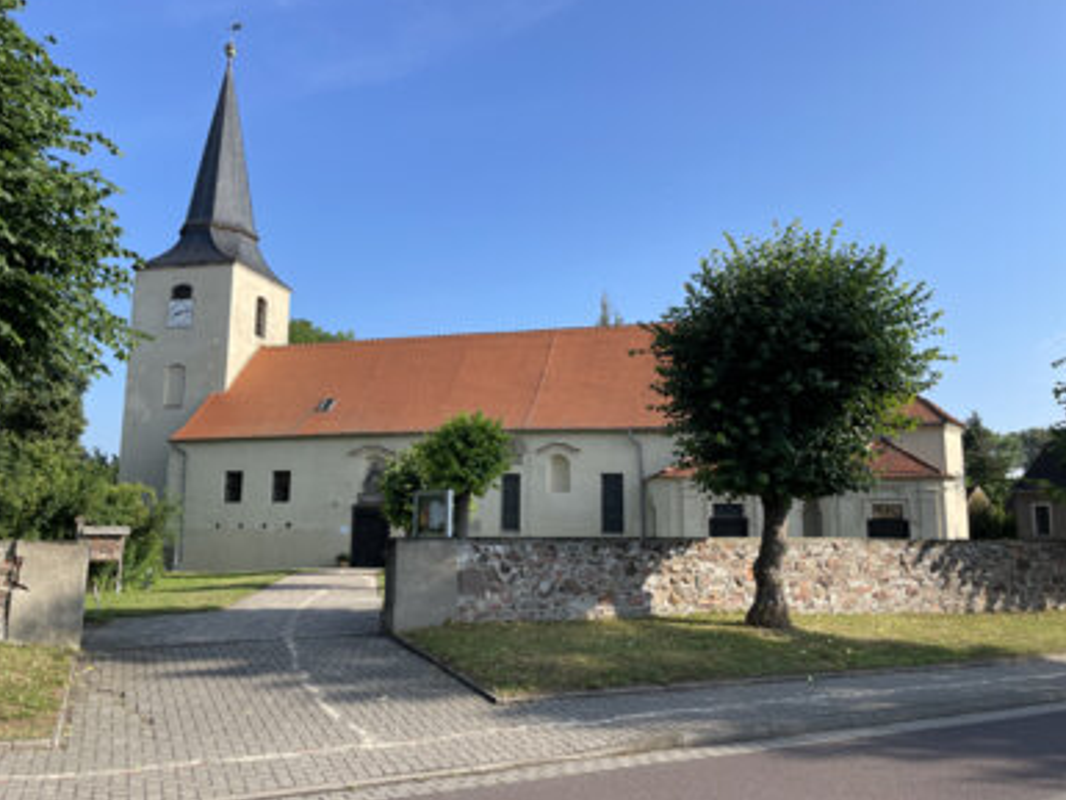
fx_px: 832
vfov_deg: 51.4
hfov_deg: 65.3
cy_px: 399
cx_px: 518
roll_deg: -0.1
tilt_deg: +9.1
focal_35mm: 27
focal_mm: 4.2
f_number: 1.6
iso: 32
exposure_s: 1/2092
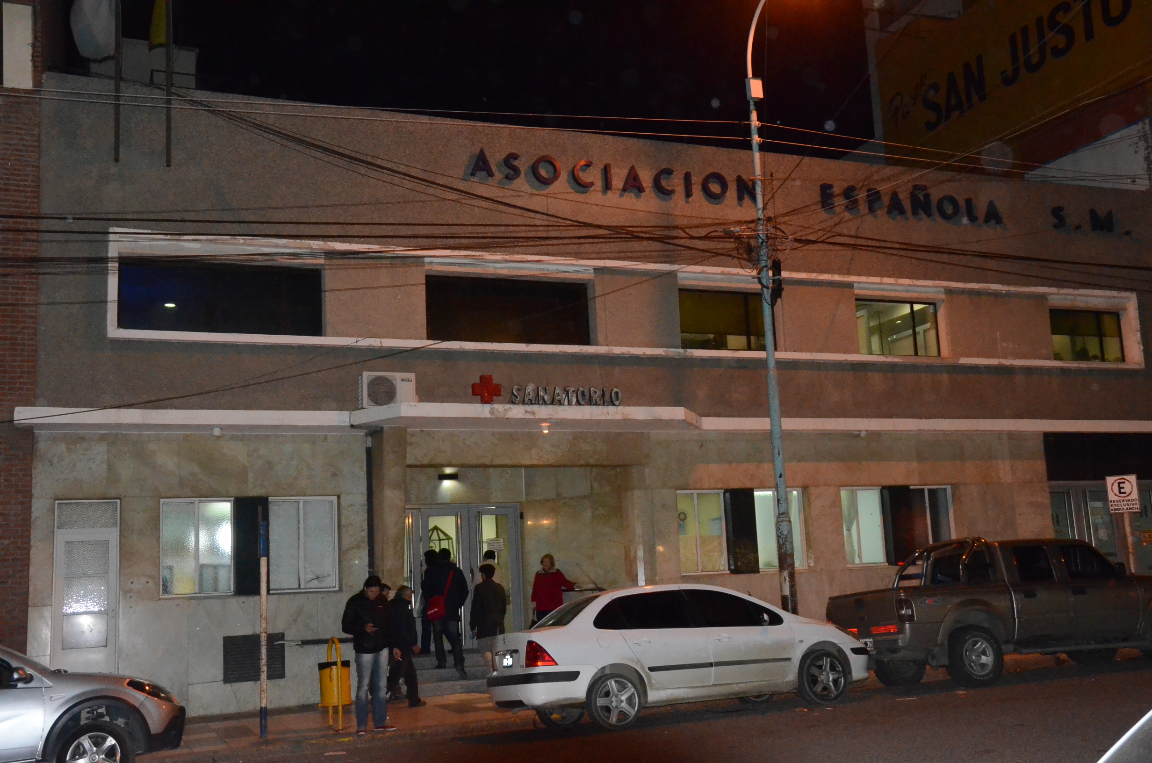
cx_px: 576
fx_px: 1245
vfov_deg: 34.1
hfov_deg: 49.6
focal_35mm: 39
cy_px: 382
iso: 6400
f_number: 8
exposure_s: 1/60
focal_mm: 26
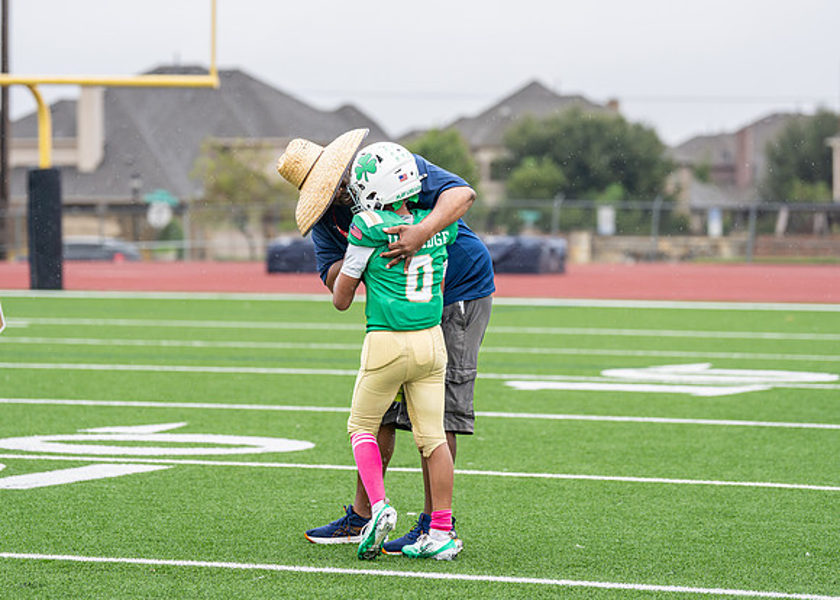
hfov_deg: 13.3
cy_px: 246
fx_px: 3615
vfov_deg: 9.5
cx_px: 400
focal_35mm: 152
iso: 320
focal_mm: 118
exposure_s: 1/1000
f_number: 2.8
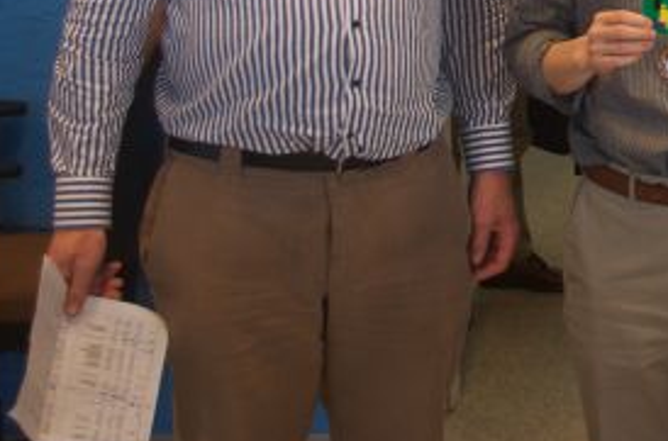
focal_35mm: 114
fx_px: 2109
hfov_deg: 16.6
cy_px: -173
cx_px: 953
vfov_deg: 11.5
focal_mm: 26
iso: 400
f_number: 4.2
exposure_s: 1/60
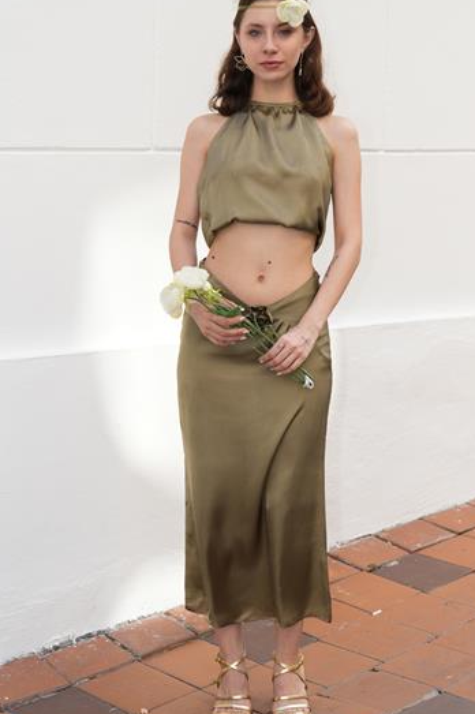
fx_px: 1843
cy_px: 352
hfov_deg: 14.7
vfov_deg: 21.9
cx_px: 262
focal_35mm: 93
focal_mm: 81
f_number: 4.5
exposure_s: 1/250
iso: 160
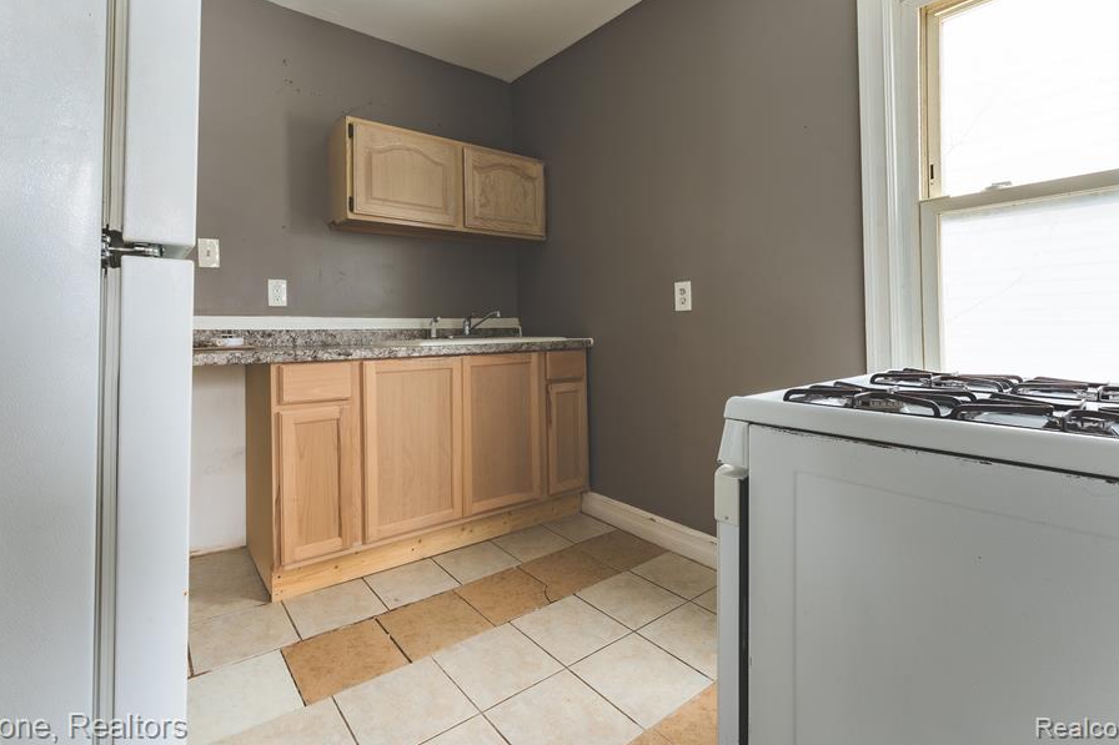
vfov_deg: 73.4
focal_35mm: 16
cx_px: 522
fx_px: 497
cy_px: 322
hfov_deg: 96.6
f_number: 16
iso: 200
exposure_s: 1/2.5
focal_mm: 14
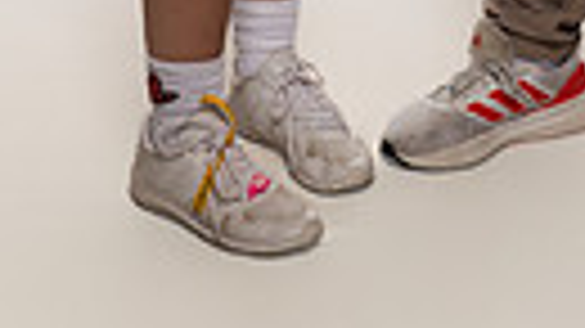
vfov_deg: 6.1
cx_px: 436
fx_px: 2931
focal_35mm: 189
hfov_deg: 11.4
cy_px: -557
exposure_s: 1/200
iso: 500
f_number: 6.3
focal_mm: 52
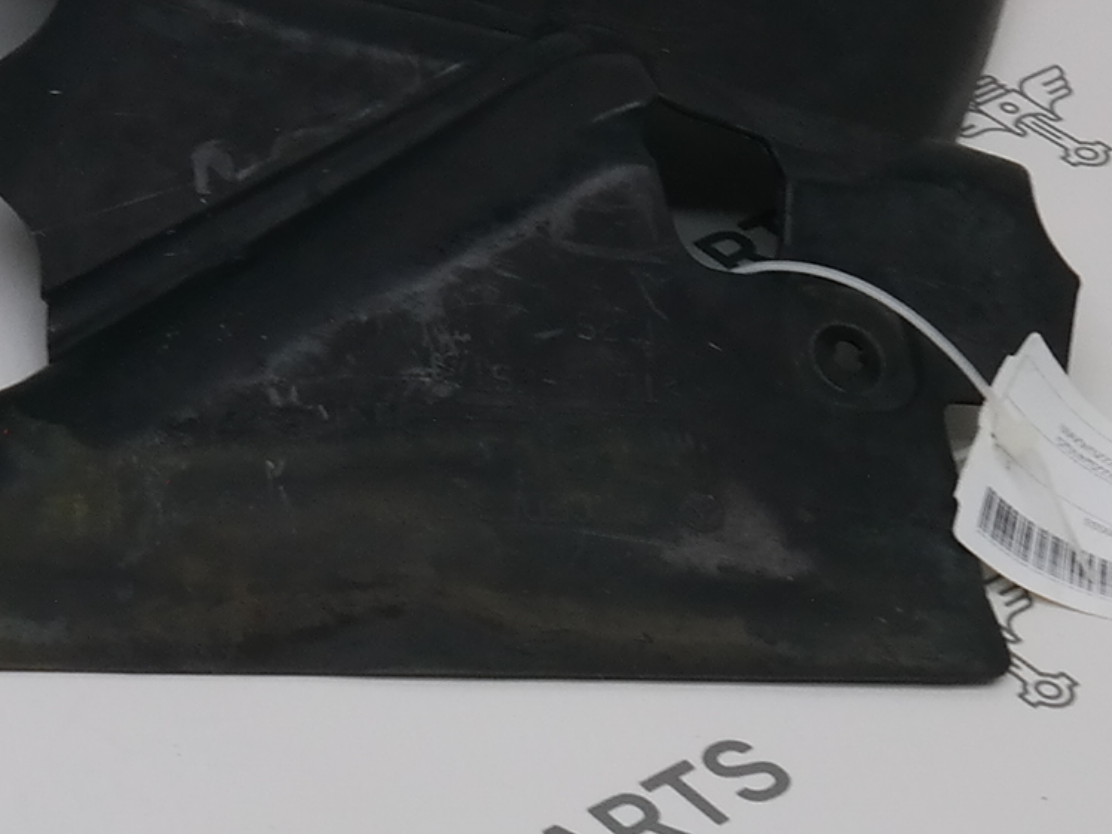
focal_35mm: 135
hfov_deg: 13.4
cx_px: -758
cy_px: -119
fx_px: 4337
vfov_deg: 10.8
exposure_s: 1/40
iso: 200
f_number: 8
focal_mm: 18
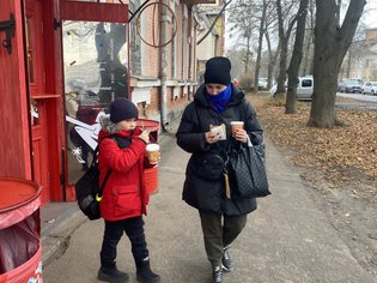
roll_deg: -1.1
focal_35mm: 33
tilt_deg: -12.0
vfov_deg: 42.9
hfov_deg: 55.4
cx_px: 182
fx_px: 359
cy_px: 139
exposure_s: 1/113
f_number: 1.8
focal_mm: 4.25
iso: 125
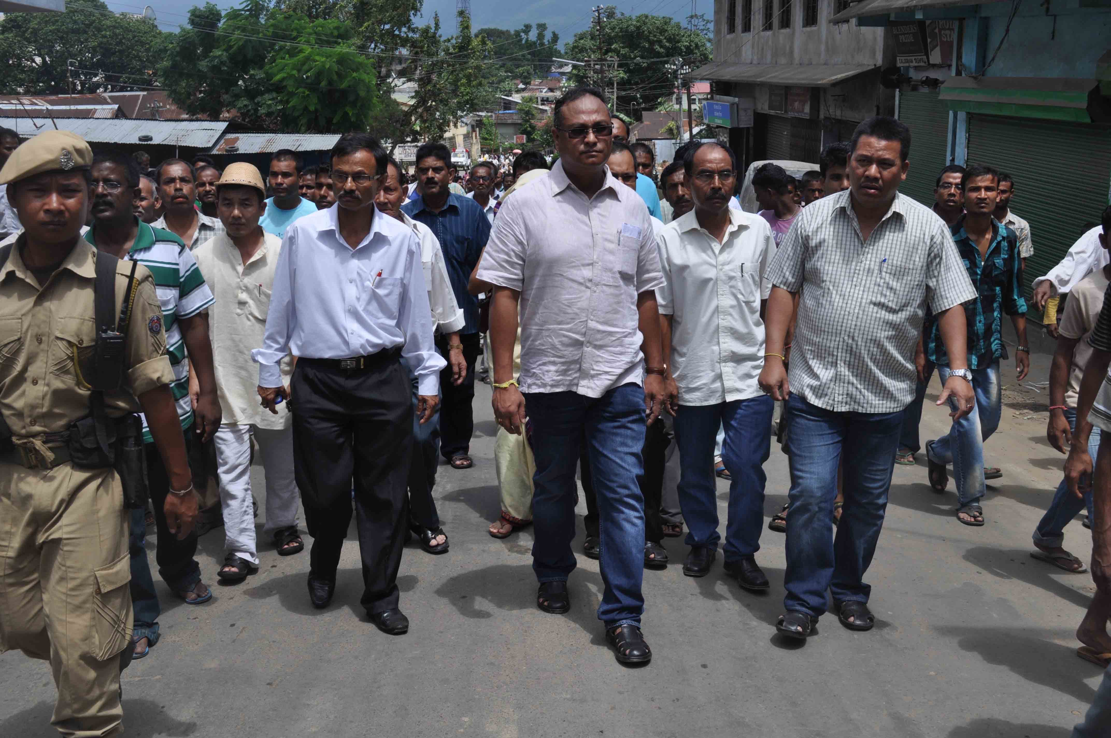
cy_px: 369
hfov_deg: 49.6
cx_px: 556
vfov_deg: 34.1
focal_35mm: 39
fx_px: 1202
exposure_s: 1/400
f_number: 10
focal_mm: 26
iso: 200
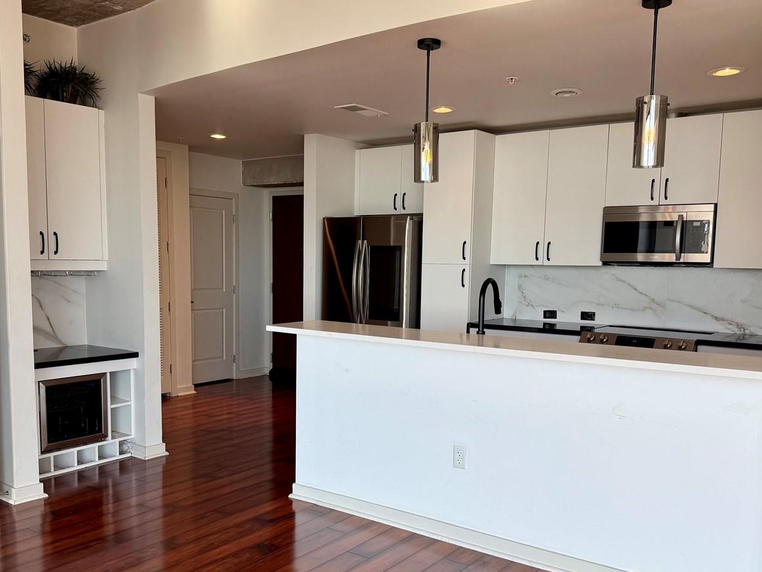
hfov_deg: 55.3
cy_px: 335
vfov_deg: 42.8
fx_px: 726
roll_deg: -1.5
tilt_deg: -6.1
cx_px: 352
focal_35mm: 33
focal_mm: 6.76
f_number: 1.78
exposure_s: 1/336
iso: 80
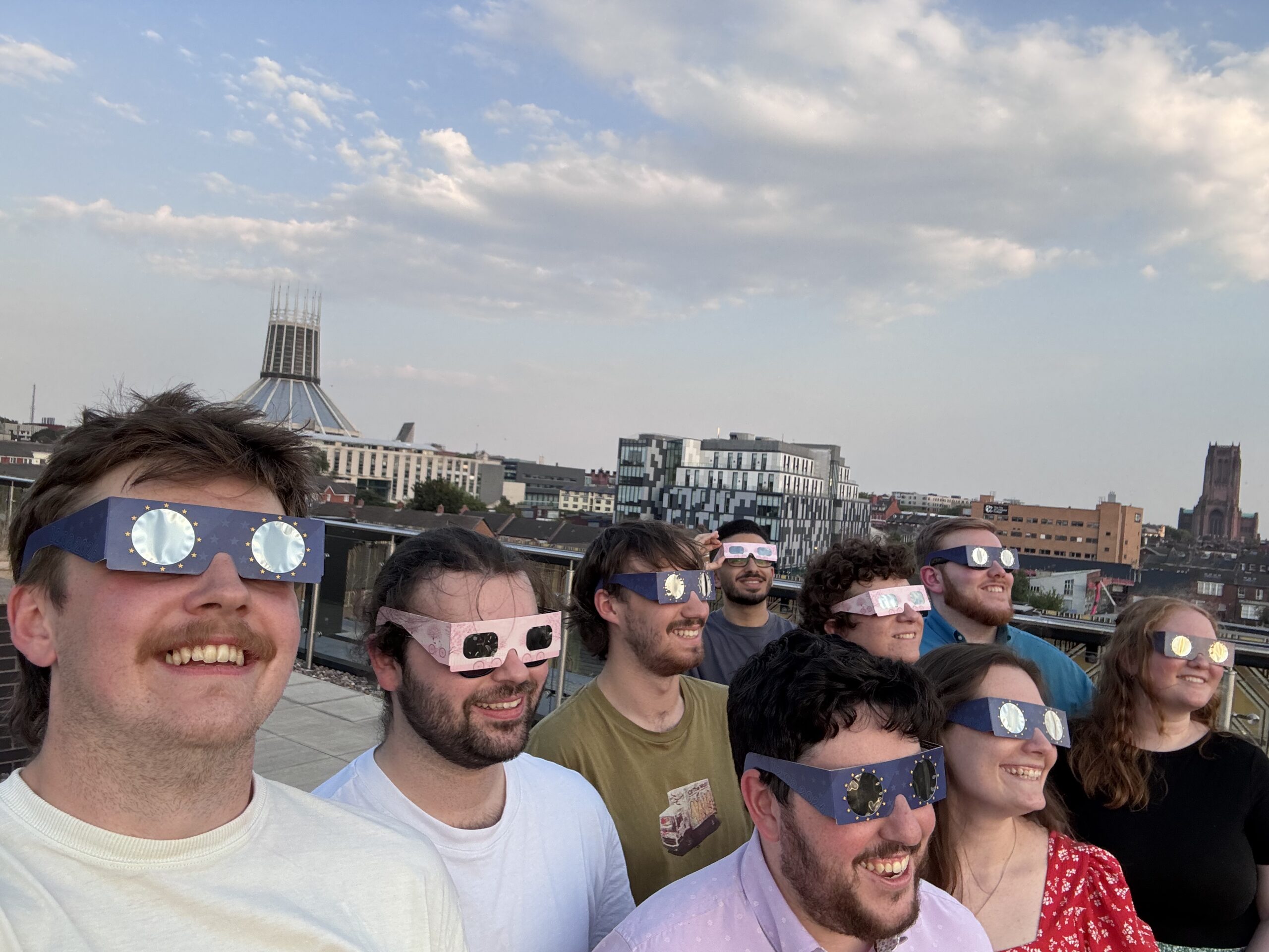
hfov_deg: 73.9
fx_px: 843
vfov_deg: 58.9
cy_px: 476
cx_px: 634
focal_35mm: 23
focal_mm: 2.69
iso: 32
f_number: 1.9
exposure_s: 1/122
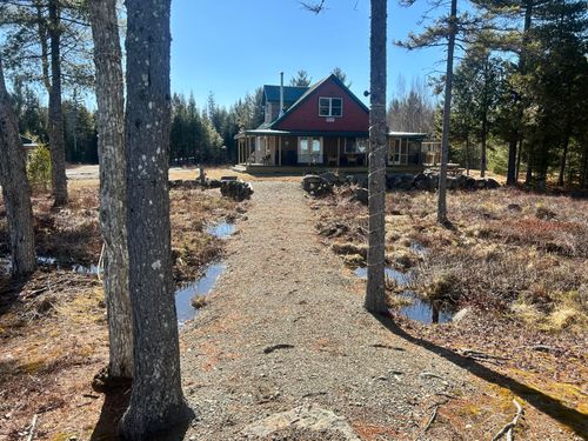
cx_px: 294
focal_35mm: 26
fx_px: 442
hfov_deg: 67.3
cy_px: 220
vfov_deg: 53.1
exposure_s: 1/2353
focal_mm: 5.7
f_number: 1.5
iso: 50
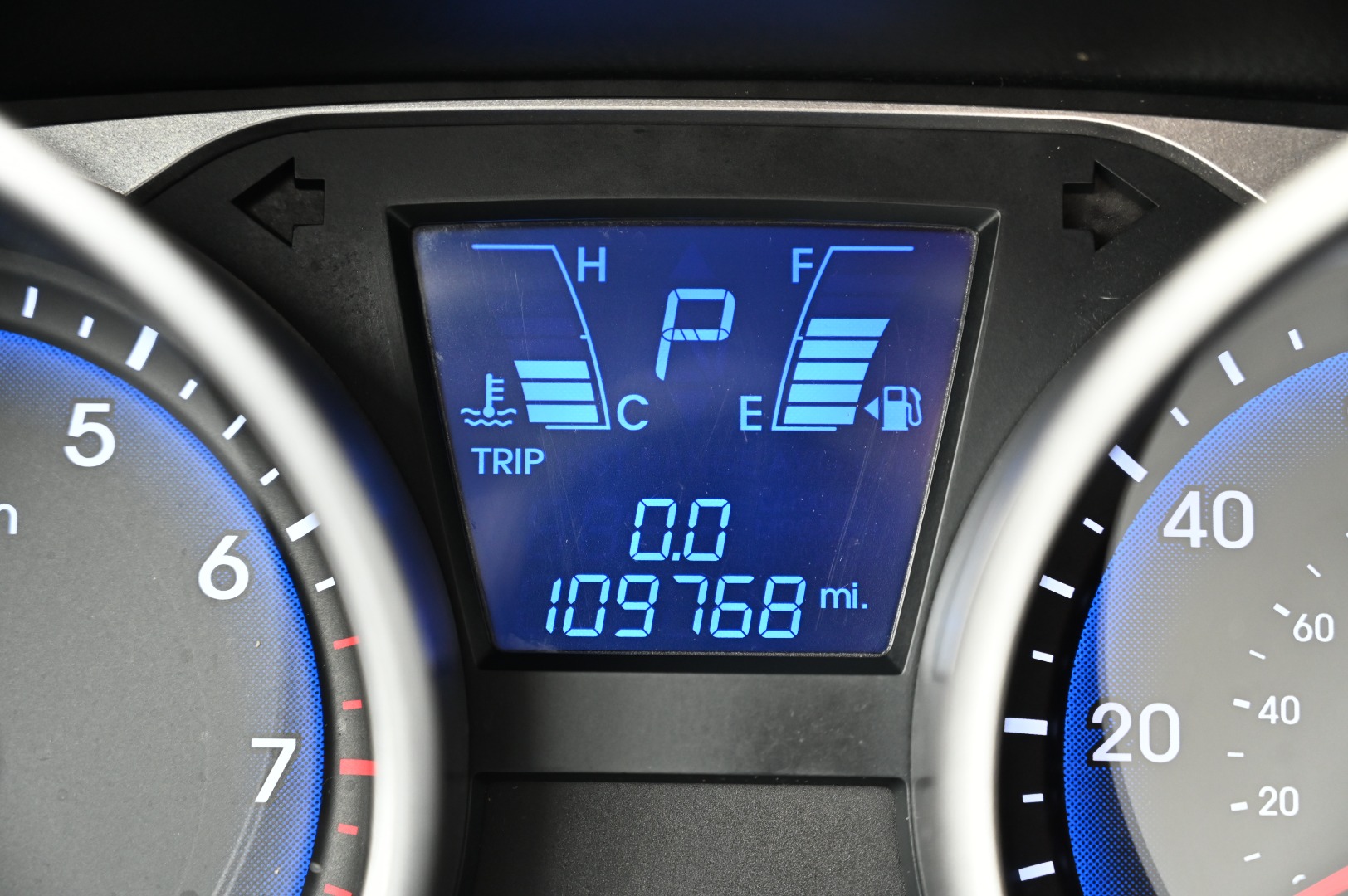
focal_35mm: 67
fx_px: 2507
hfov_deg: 30.1
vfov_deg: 20.3
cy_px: 448
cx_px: 674
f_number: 4
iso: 1800
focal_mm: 67
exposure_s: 1/125
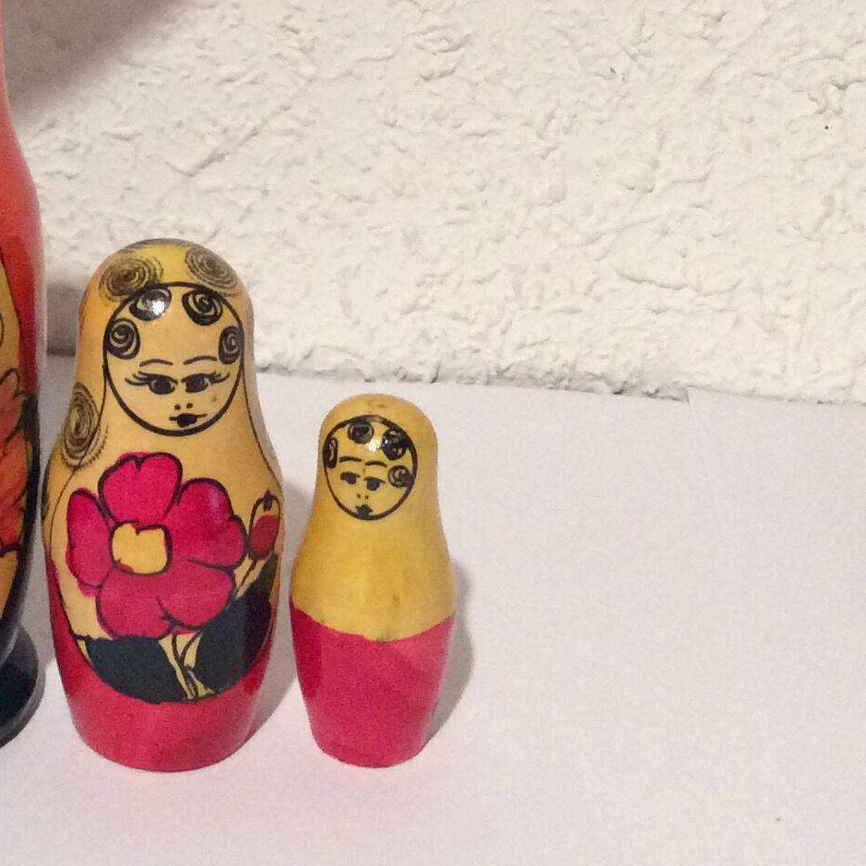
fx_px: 2208
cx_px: -5
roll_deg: +2.1
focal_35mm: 78
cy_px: 40
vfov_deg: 21.5
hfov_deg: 21.4
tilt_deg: -16.5
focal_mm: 3.3
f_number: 2.4
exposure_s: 1/17
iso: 250
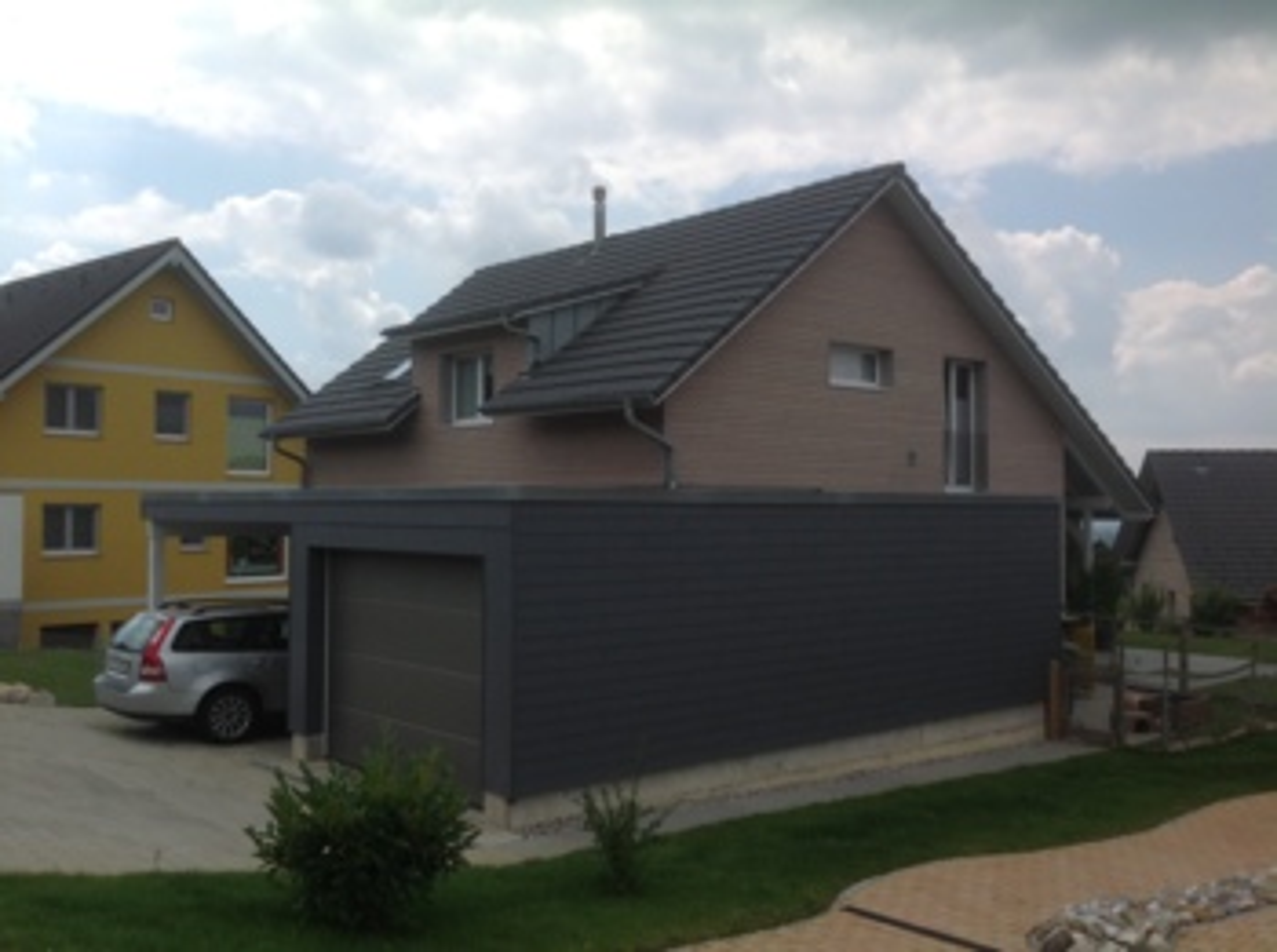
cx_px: 638
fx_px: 1289
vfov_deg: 40.6
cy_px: 476
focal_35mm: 35
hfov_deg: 52.7
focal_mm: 4.28
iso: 50
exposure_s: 1/2326
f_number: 2.4
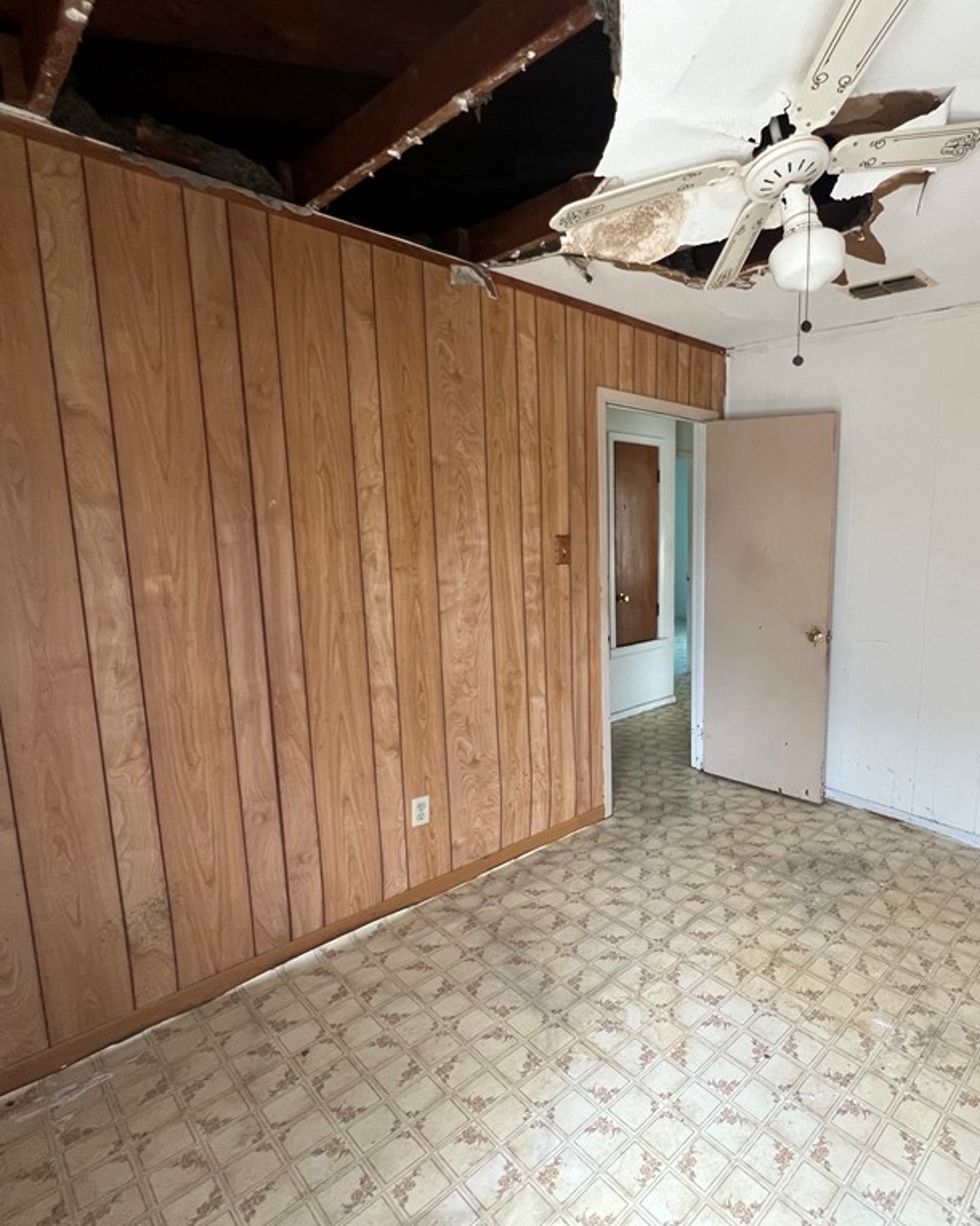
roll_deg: -0.3
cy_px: 611
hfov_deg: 72.5
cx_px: 714
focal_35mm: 17
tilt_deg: -6.9
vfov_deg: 89.6
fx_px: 616
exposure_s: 1/85
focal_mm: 1.57
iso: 250
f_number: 1.8
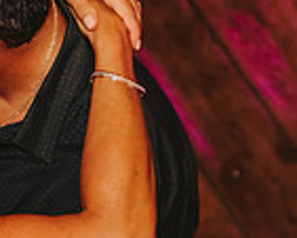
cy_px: 140
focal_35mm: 289
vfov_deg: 5.4
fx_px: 2542
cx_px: -8
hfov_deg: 6.7
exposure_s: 1/125
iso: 1250
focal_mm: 75
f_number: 2.8
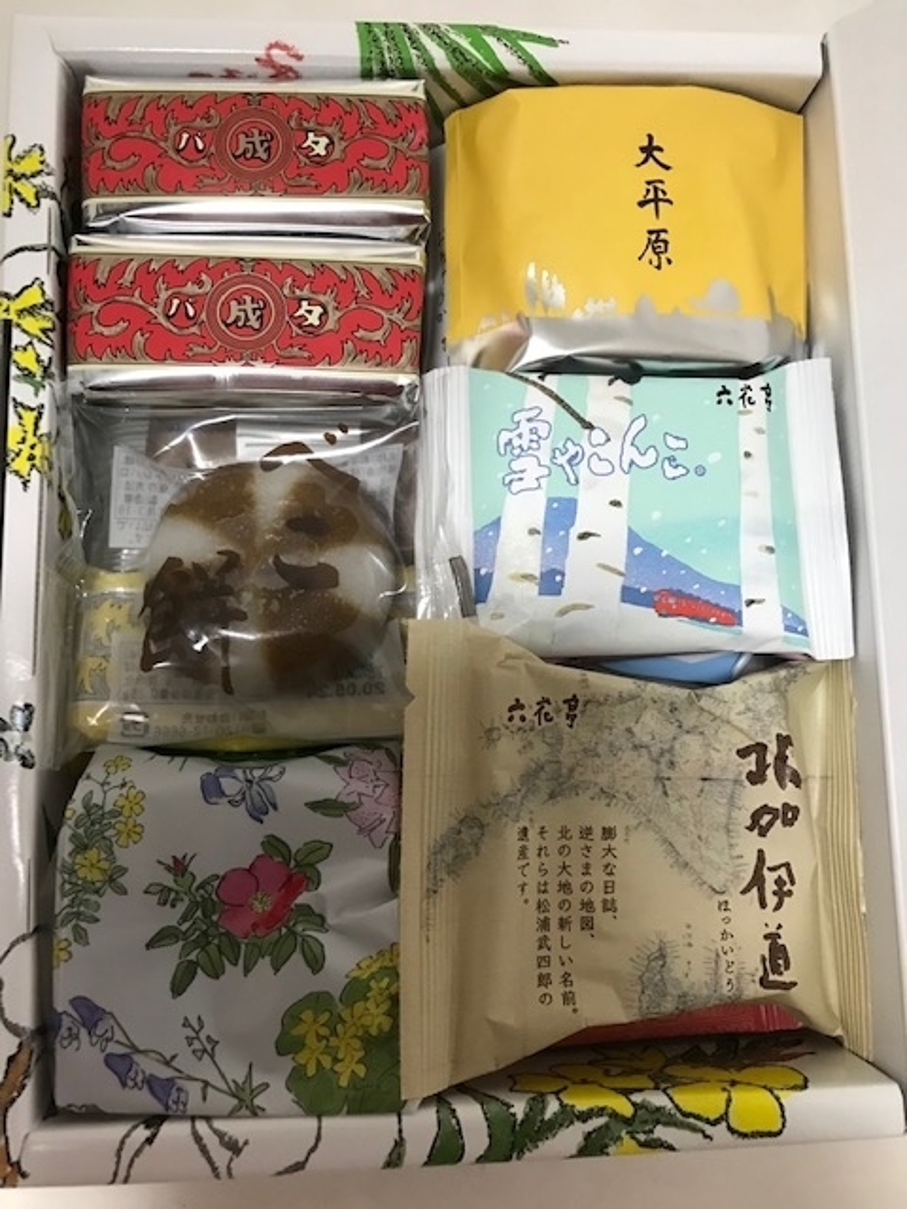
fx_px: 978
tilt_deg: -79.9
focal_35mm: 28
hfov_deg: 49.7
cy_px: 604
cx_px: 454
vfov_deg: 63.4
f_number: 1.8
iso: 80
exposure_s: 1/17
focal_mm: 3.99
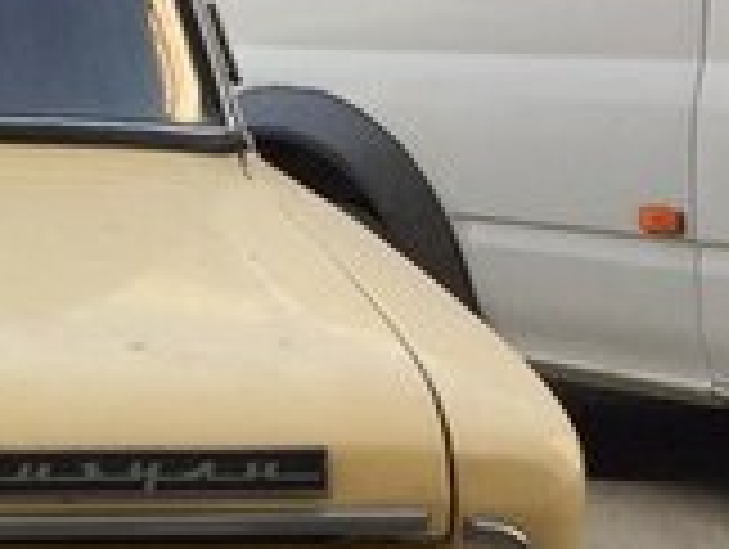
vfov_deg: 12.6
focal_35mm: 118
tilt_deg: -11.9
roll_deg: -0.1
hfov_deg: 15.0
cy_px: 403
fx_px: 2489
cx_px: -468
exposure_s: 1/562
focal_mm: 4.15
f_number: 2.2
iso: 32
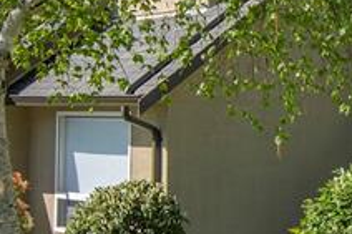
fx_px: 1133
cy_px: 66
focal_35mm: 116
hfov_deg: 16.2
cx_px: 518
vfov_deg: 11.8
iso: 250
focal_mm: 16
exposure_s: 1/1000
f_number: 8
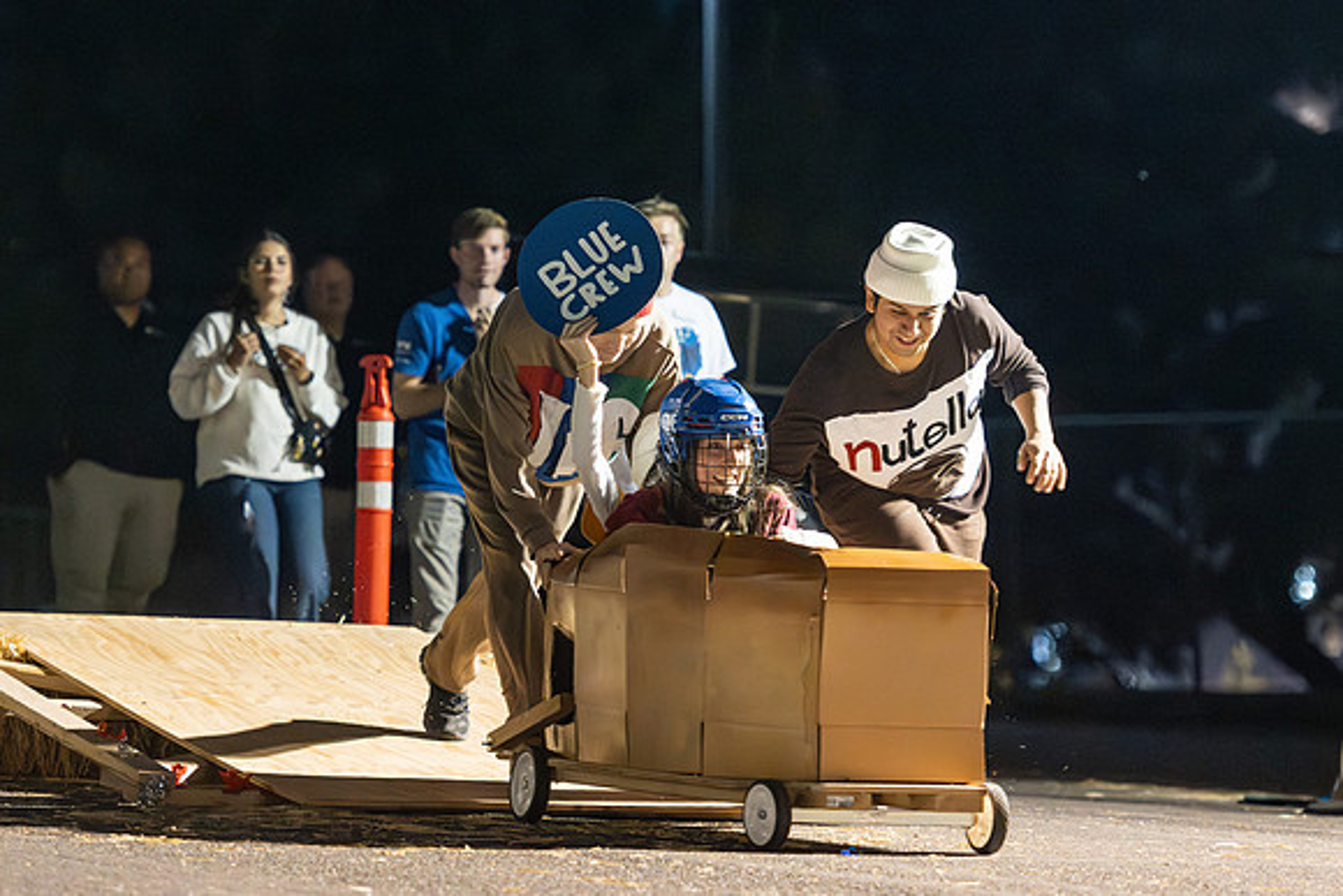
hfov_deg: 10.0
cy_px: 515
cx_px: 627
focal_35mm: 207
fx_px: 7707
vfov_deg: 6.7
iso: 4000
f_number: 2.8
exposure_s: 1/250
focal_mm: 135
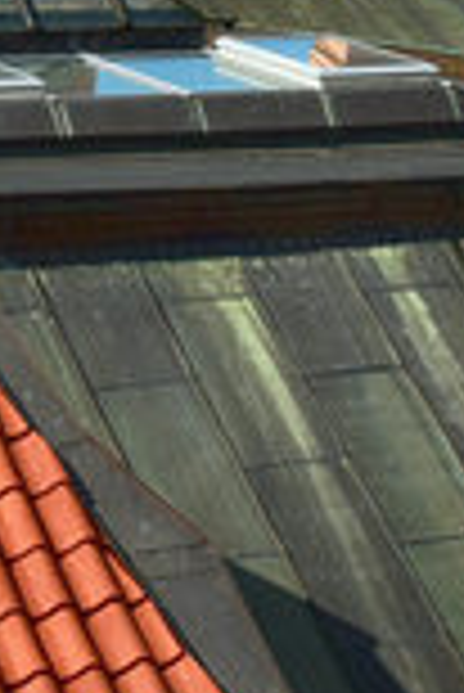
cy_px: -187
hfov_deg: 8.5
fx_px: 3125
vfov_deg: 12.3
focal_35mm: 162
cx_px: 63
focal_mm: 26
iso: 320
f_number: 11
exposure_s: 1/500
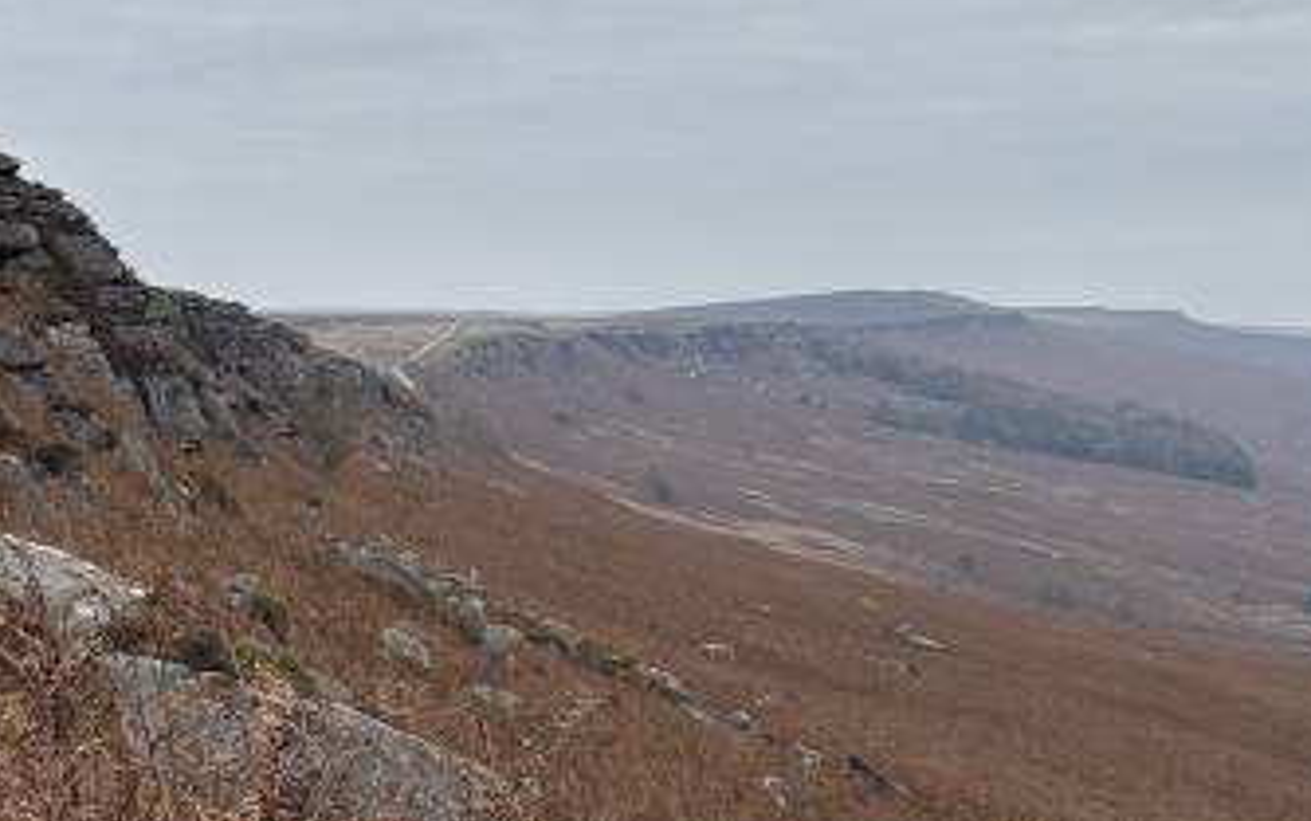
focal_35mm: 66
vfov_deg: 19.6
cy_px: 251
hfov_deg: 29.9
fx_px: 2359
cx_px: 157
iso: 50
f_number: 1.6
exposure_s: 1/1499
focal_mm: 5.96
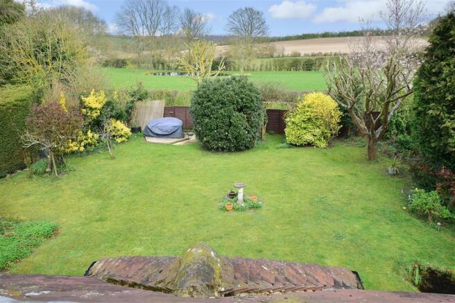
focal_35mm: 28
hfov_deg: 64.6
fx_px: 360
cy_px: 152
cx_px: 228
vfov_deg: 45.6
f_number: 9
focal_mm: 19
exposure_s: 1/320
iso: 200
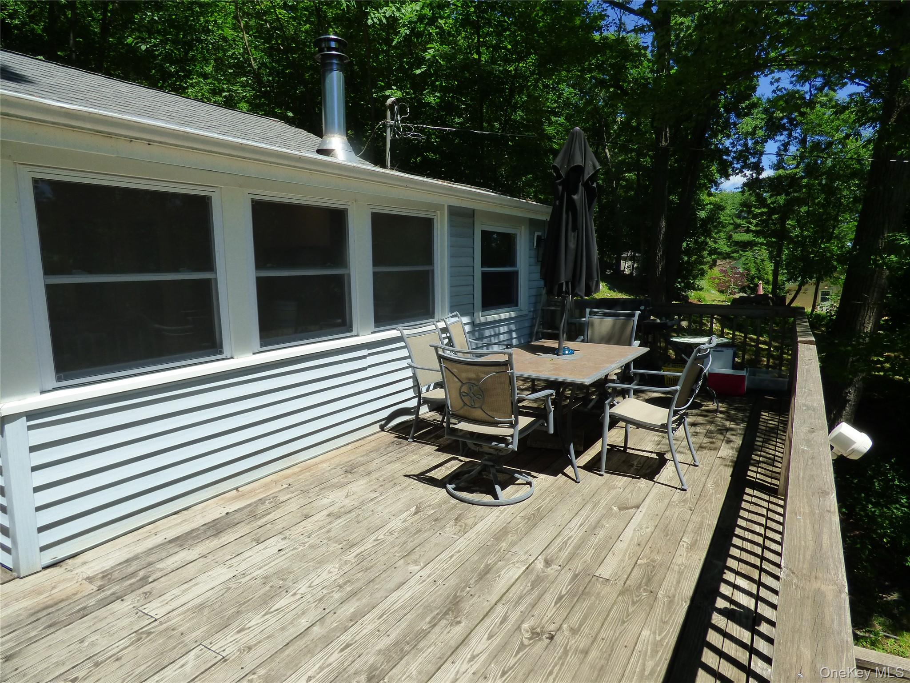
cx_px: 455
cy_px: 342
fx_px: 526
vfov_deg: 66.0
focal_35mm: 20
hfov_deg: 81.7
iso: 200
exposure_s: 1/800
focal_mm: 3.58
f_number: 4.5
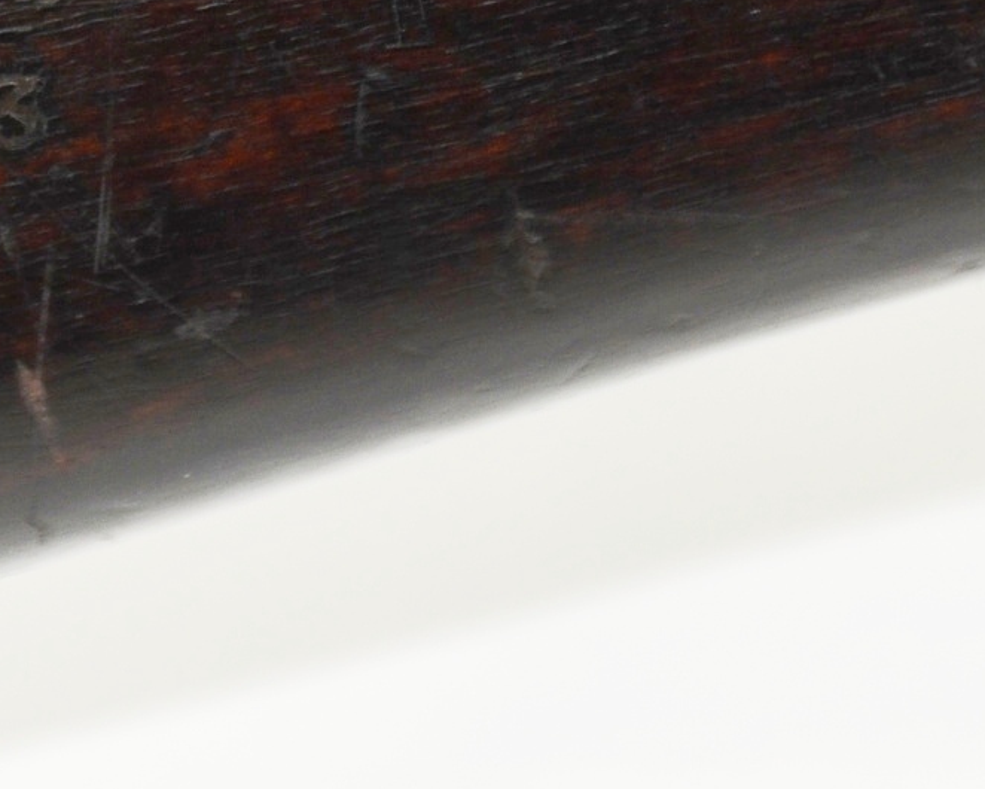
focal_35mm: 497
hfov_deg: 3.9
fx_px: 14485
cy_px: -243
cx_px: 167
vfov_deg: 3.1
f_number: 5.6
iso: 200
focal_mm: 95
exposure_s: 1/125
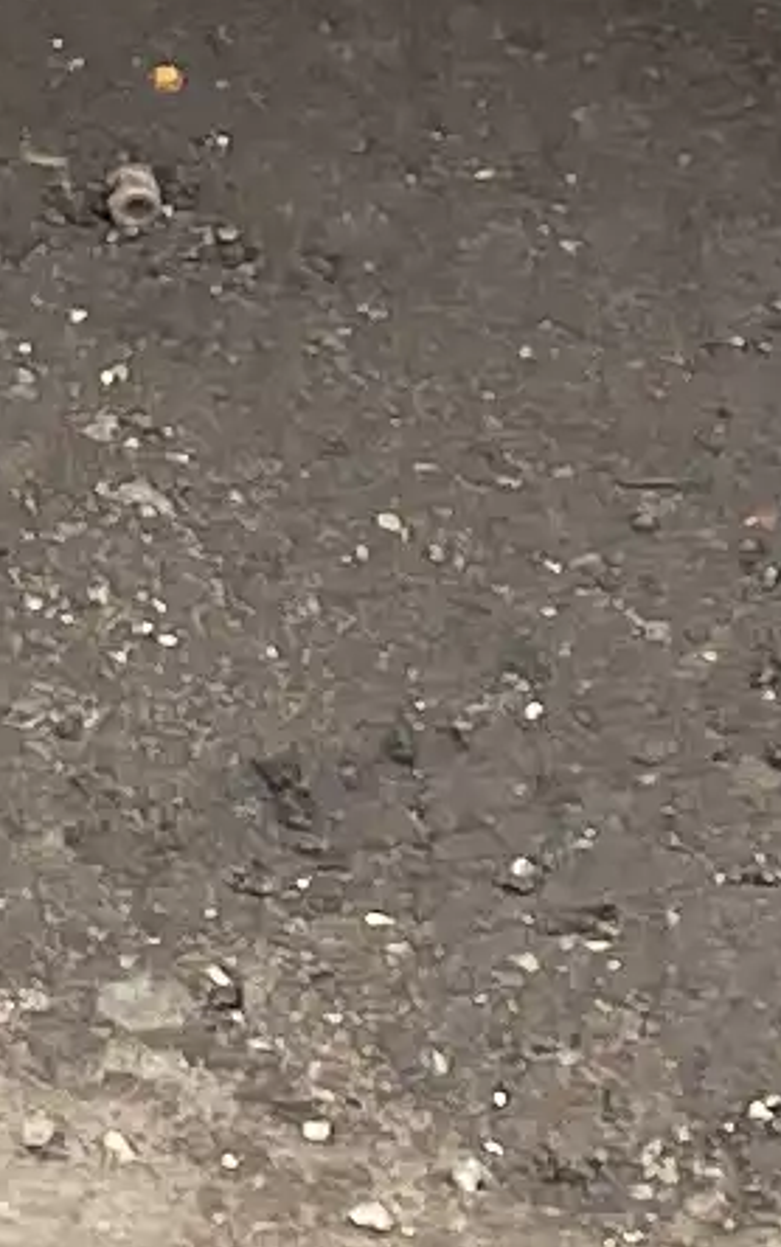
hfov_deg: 5.2
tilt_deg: -15.8
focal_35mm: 250
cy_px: -2730
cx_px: -14
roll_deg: -0.6
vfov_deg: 7.3
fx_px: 8503
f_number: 1.6
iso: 32
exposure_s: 1/299
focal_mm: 4.2
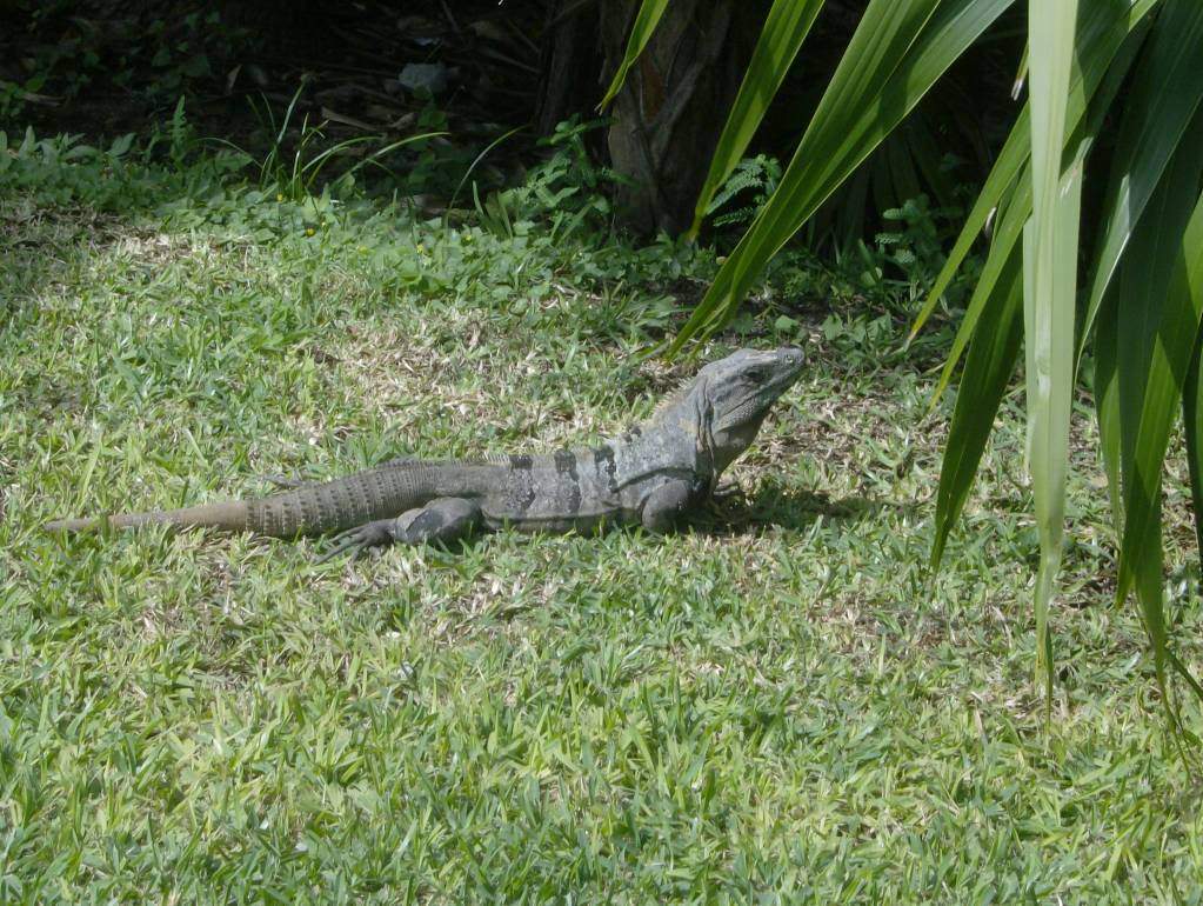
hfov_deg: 18.2
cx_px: 602
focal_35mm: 108
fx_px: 3758
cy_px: 453
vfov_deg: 13.7
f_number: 7.8
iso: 100
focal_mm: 18
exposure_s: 1/335
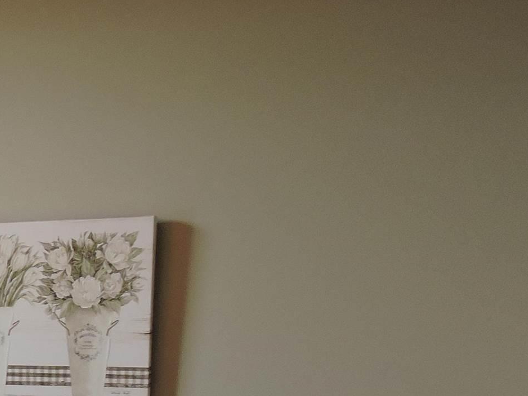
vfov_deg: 17.8
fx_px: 1190
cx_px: -314
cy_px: 495
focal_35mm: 78
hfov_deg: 20.5
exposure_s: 1/30
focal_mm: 4.3
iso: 200
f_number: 3.3
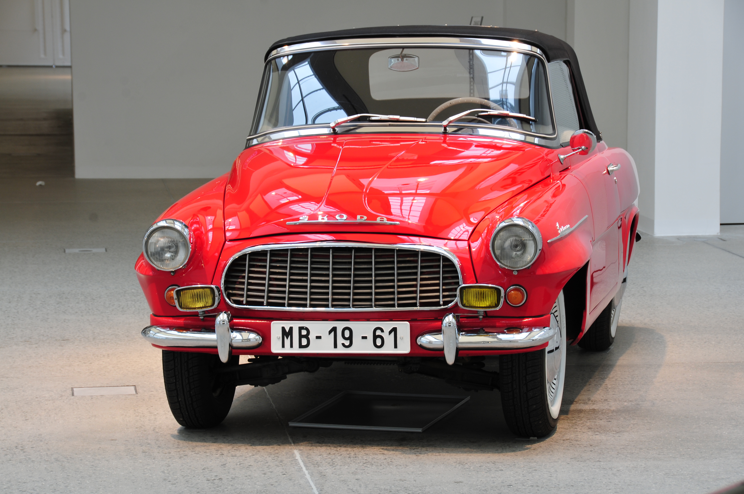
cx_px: 372
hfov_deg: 15.2
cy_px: 247
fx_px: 2787
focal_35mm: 135
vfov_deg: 10.1
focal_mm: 90
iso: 200
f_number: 11
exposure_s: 1/15
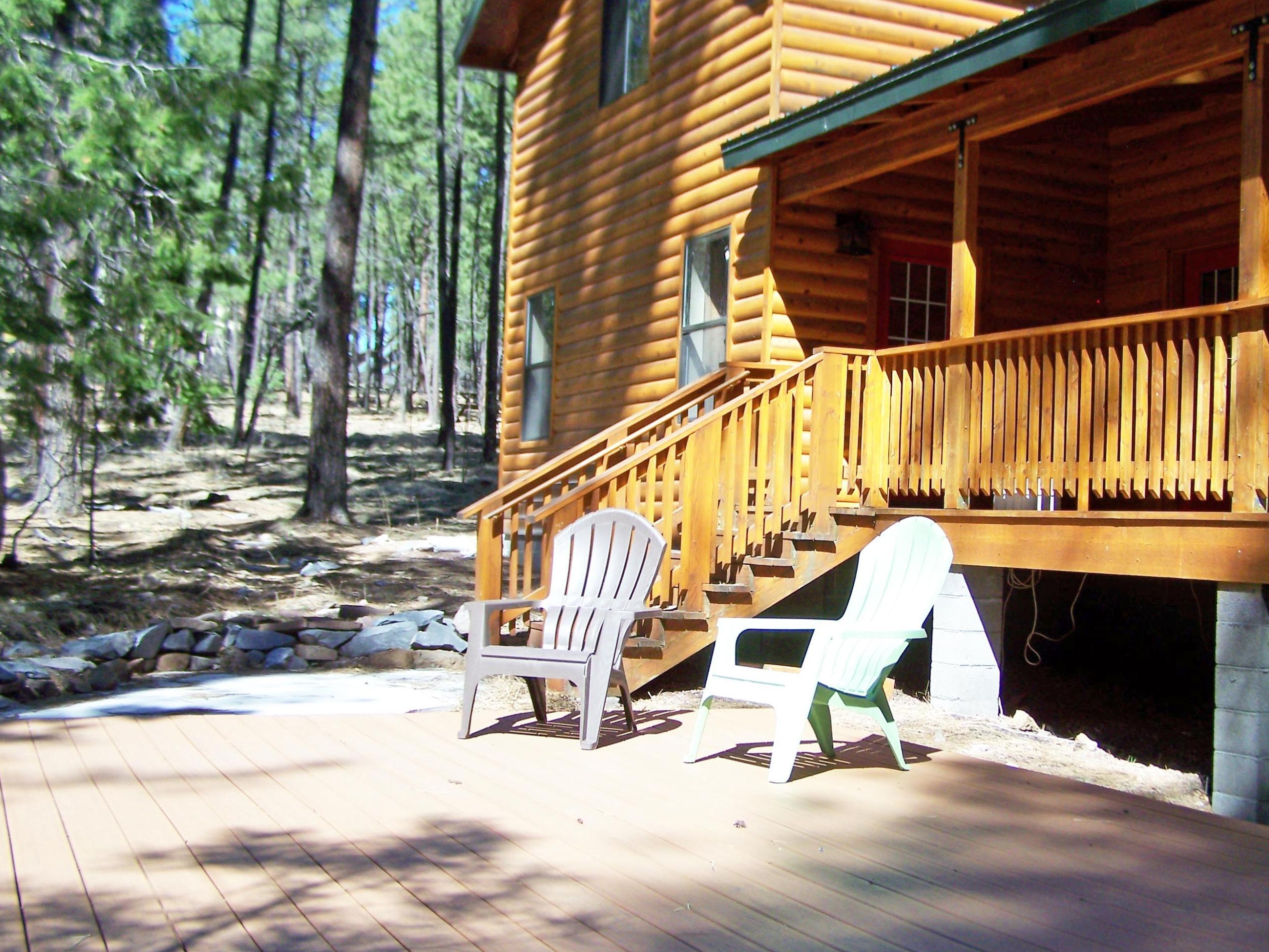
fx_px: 1650
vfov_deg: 32.2
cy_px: 502
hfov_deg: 42.0
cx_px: 707
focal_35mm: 45
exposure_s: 1/400
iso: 64
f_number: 2.8
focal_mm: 6.3
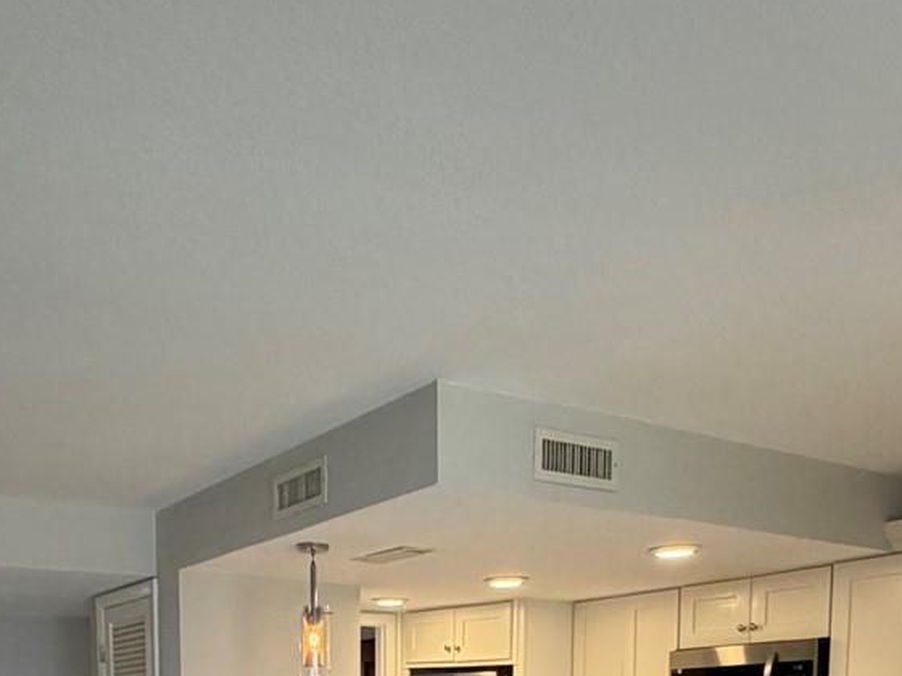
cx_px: 290
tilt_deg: -5.3
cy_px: 829
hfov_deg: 46.0
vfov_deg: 30.2
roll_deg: +1.4
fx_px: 1042
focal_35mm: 40
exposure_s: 1/60
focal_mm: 2.22
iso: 200
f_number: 2.2
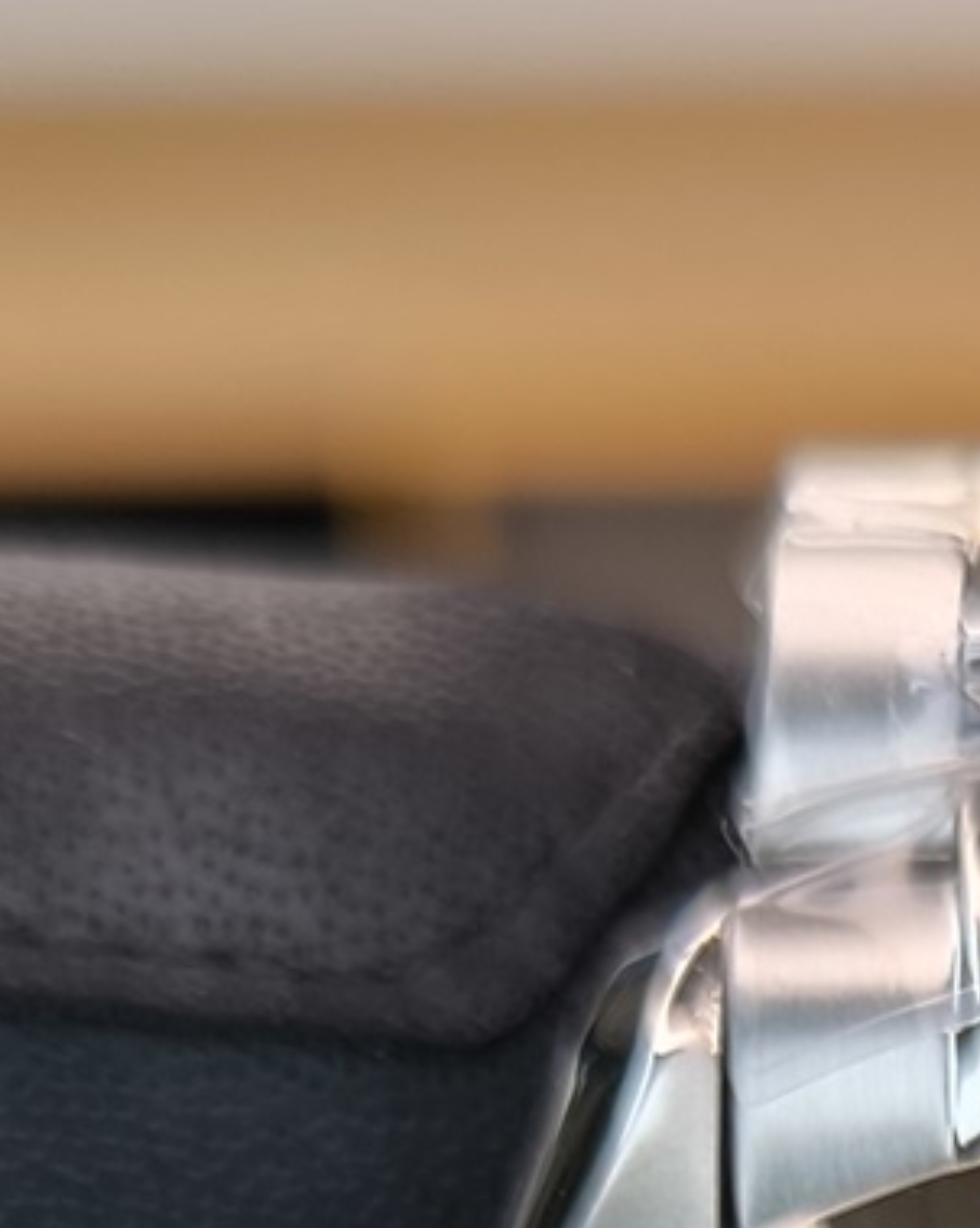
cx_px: 1282
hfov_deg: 11.8
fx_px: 4608
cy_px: 2394
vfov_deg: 13.2
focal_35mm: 127
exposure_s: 1/113
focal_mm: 6.92
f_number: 1.9
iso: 50
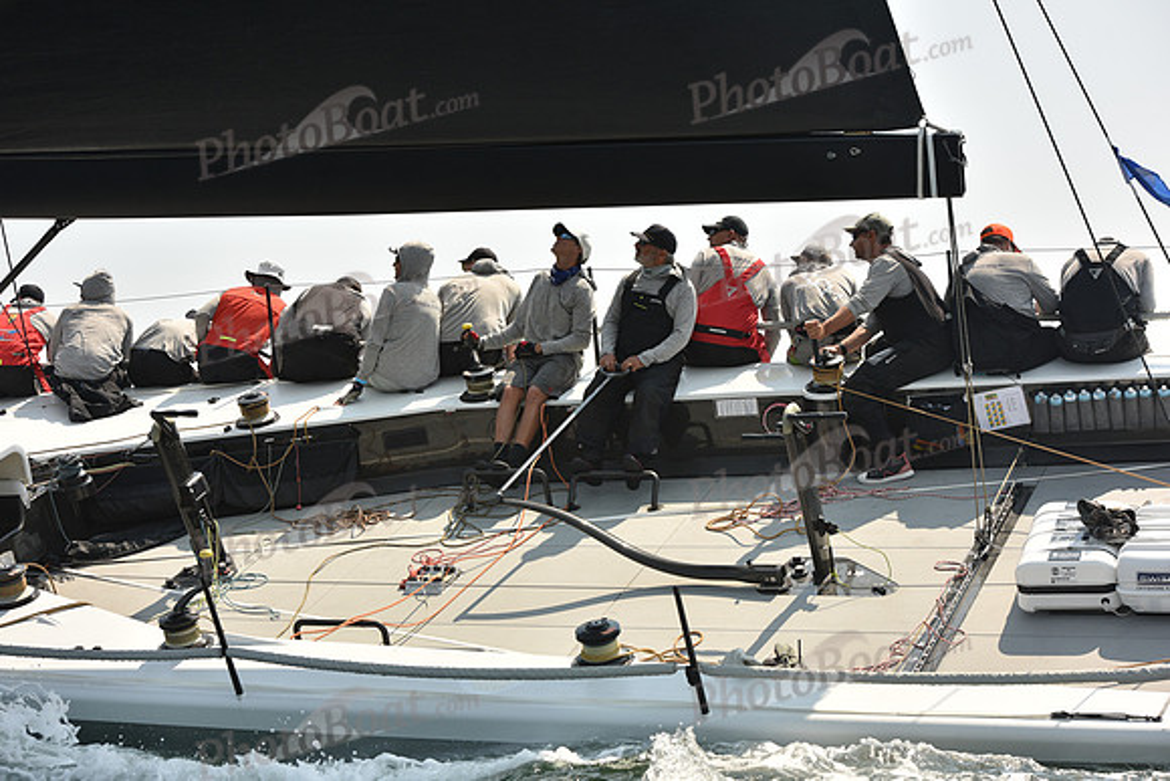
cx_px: 585
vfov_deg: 19.5
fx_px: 2275
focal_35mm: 70
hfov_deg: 28.8
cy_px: 390
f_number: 7.1
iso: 250
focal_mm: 70
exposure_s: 1/800
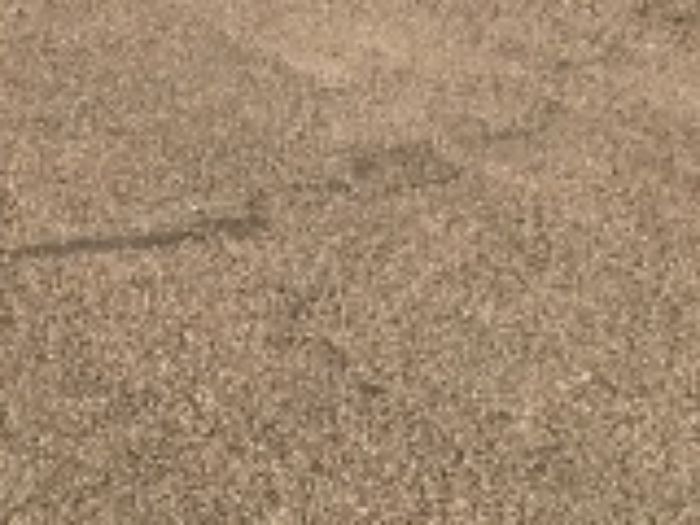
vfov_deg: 9.5
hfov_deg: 11.6
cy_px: -551
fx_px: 2932
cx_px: -901
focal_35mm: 145
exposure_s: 1/1399
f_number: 2.2
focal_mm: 4.15
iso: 25
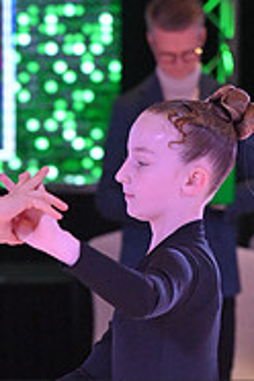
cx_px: 62
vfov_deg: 4.9
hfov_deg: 3.3
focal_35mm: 421
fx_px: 4455
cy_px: 449
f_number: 7.1
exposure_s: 1/400
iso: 5000
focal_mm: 135
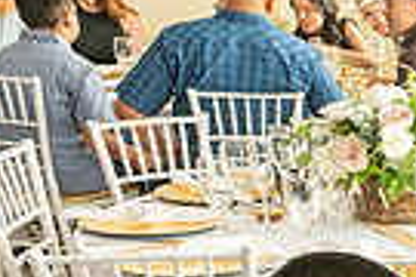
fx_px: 1190
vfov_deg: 12.6
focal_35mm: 103
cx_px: 810
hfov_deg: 15.9
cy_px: 417
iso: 800
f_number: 5.6
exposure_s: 1/160
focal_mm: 24
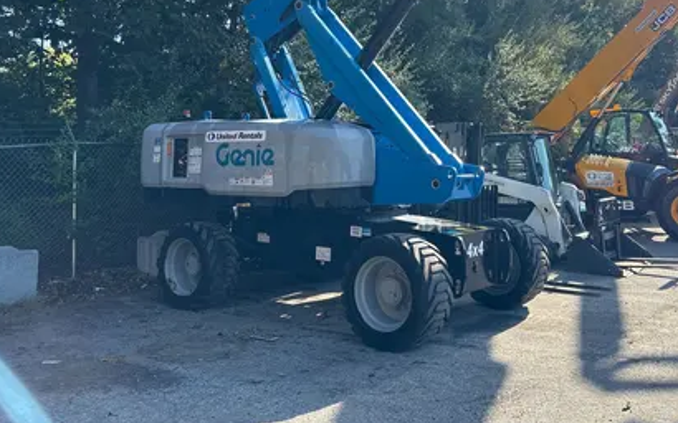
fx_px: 683
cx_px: 413
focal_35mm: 37
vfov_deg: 33.6
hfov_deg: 52.3
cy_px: 95
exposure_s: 1/1001
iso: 50
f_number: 1.6
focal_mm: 5.96
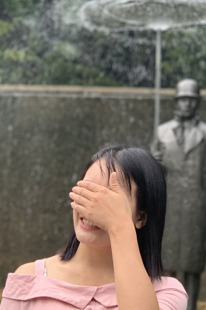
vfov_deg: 17.3
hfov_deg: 11.6
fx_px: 1013
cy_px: 170
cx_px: 126
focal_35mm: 118
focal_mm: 6
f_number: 2.4
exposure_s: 1/122
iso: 64
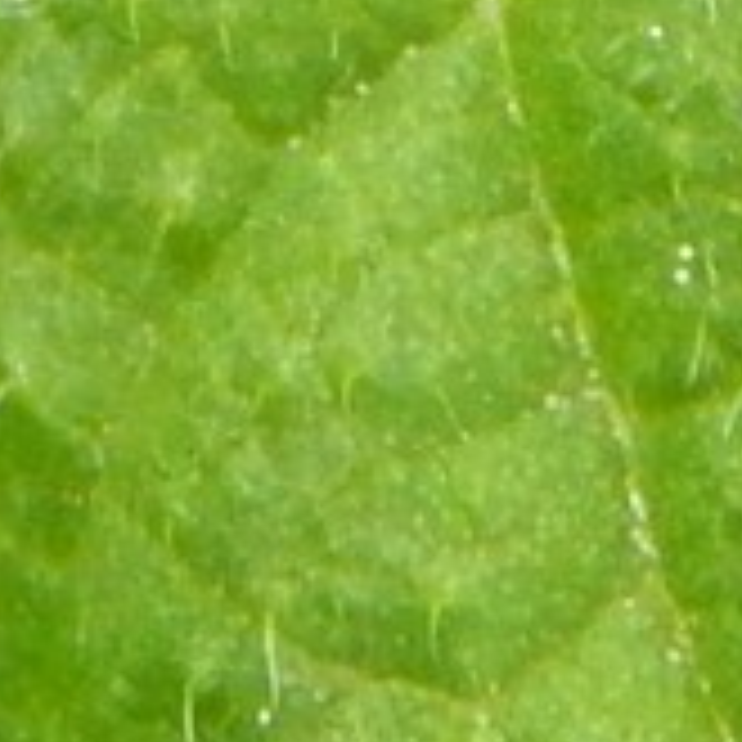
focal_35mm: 598
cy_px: -18
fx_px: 14502
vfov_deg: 2.9
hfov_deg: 2.9
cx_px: -749
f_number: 4.8
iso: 400
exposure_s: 1/250
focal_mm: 23.4
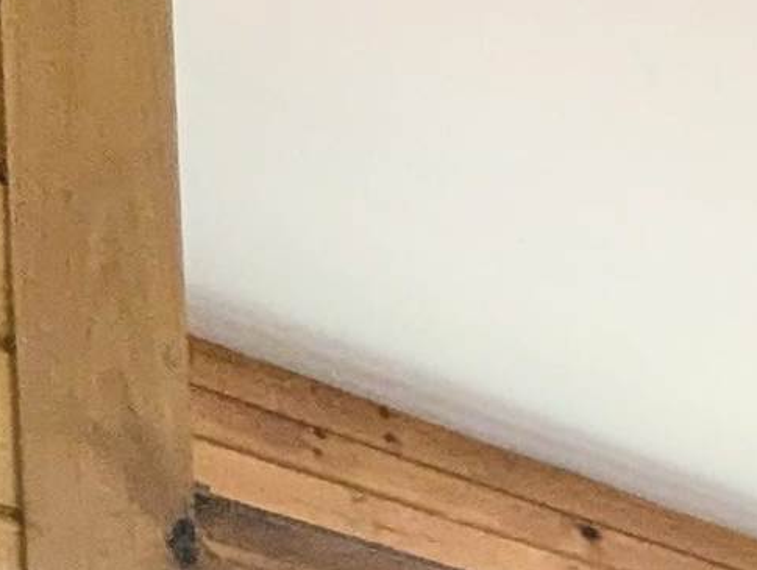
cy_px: 1499
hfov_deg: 13.9
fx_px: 1795
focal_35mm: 82
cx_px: 1929
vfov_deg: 12.5
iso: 63
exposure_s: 1/120
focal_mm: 1.95
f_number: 2.2
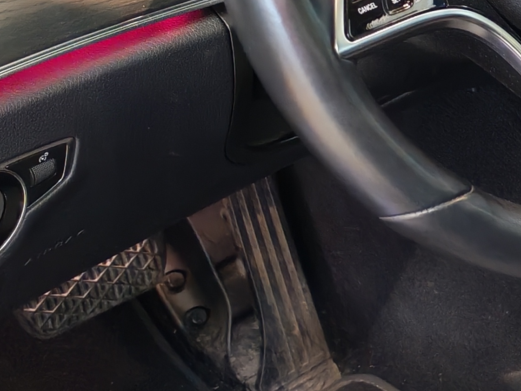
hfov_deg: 15.4
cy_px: 106
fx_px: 1761
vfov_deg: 12.6
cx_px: 800
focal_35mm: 117
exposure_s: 1/50
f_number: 1.9
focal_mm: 6.12
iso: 1462
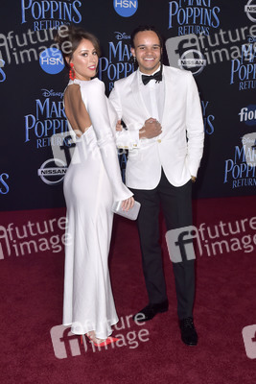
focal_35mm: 44
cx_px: 128
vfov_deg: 44.5
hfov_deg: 30.5
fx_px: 469
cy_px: 192
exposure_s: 1/250
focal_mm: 44
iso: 400
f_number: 6.3
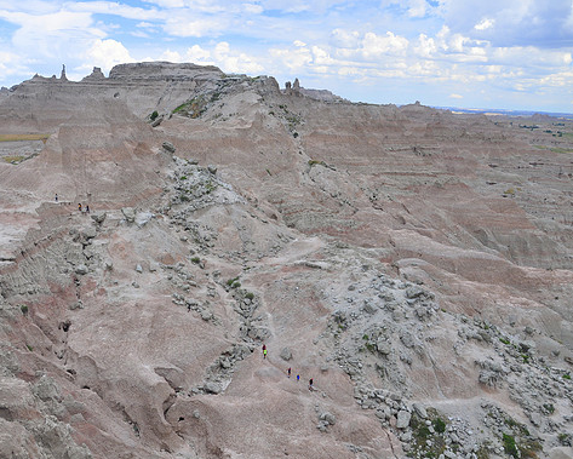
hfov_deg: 56.8
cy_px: 232
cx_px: 234
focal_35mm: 31
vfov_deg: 47.2
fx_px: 526
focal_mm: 18
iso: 200
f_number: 7.1
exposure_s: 1/200
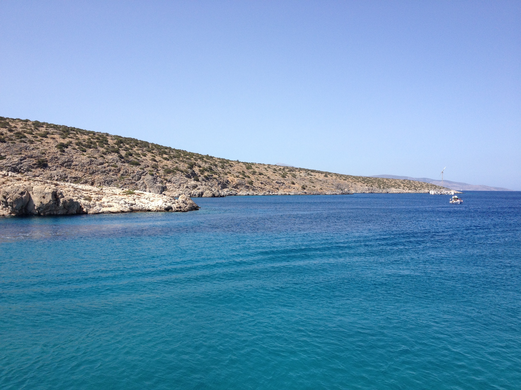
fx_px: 527
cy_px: 195
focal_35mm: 35
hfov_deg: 52.6
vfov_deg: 40.7
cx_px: 260
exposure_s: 1/1534
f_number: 2.4
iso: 50
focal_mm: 4.28
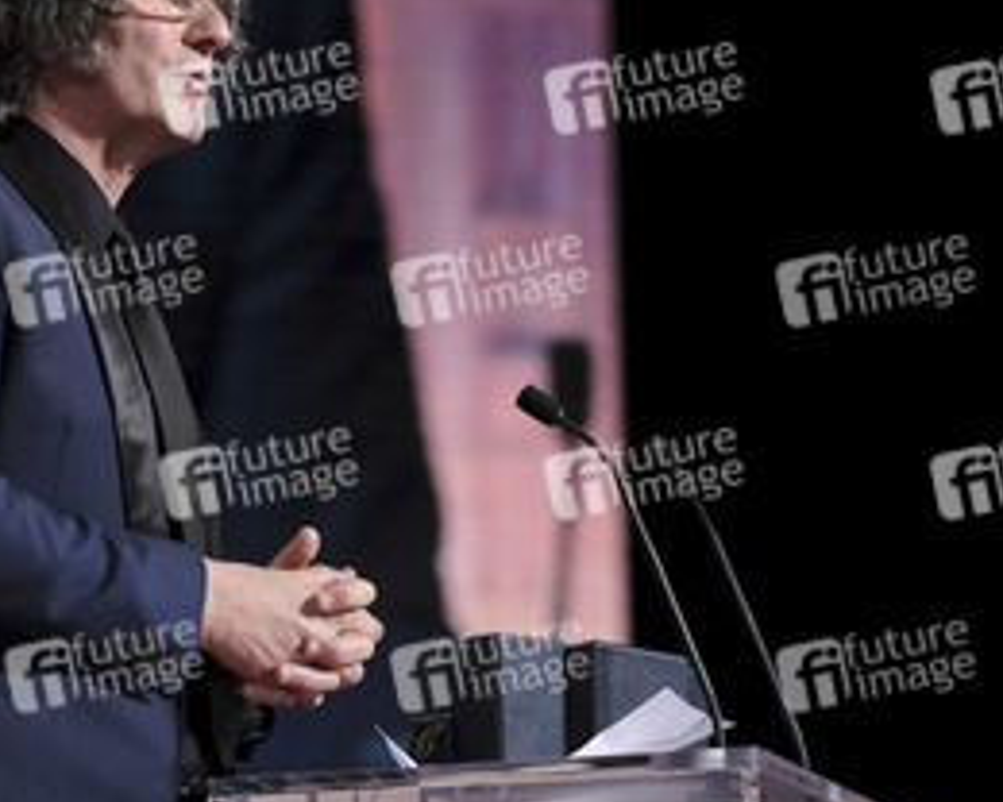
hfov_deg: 8.8
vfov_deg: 7.0
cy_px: 378
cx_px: 156
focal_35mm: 220
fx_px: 6531
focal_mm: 90
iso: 1600
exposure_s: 1/400
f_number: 2
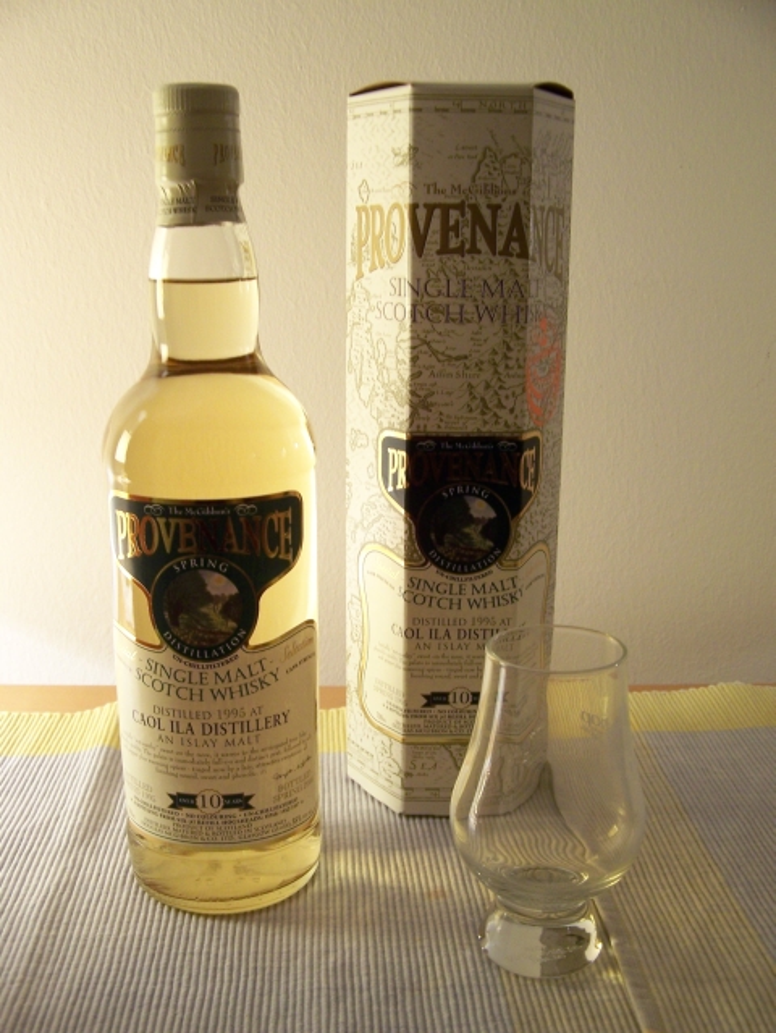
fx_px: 1135
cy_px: 516
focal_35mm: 38
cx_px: 388
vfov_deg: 49.0
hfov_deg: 37.8
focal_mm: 6.3
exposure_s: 1/10
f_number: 2.8
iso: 160
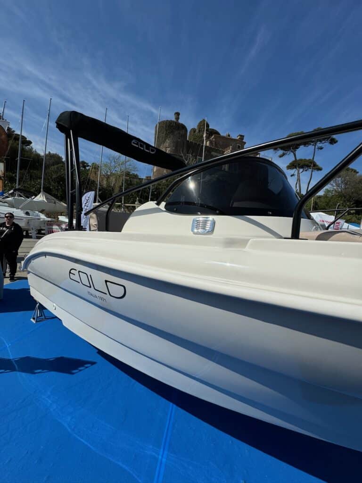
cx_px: 181
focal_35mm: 14
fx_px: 195
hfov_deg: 85.7
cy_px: 242
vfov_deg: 102.1
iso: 32
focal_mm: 2.22
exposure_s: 1/4630
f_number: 2.2
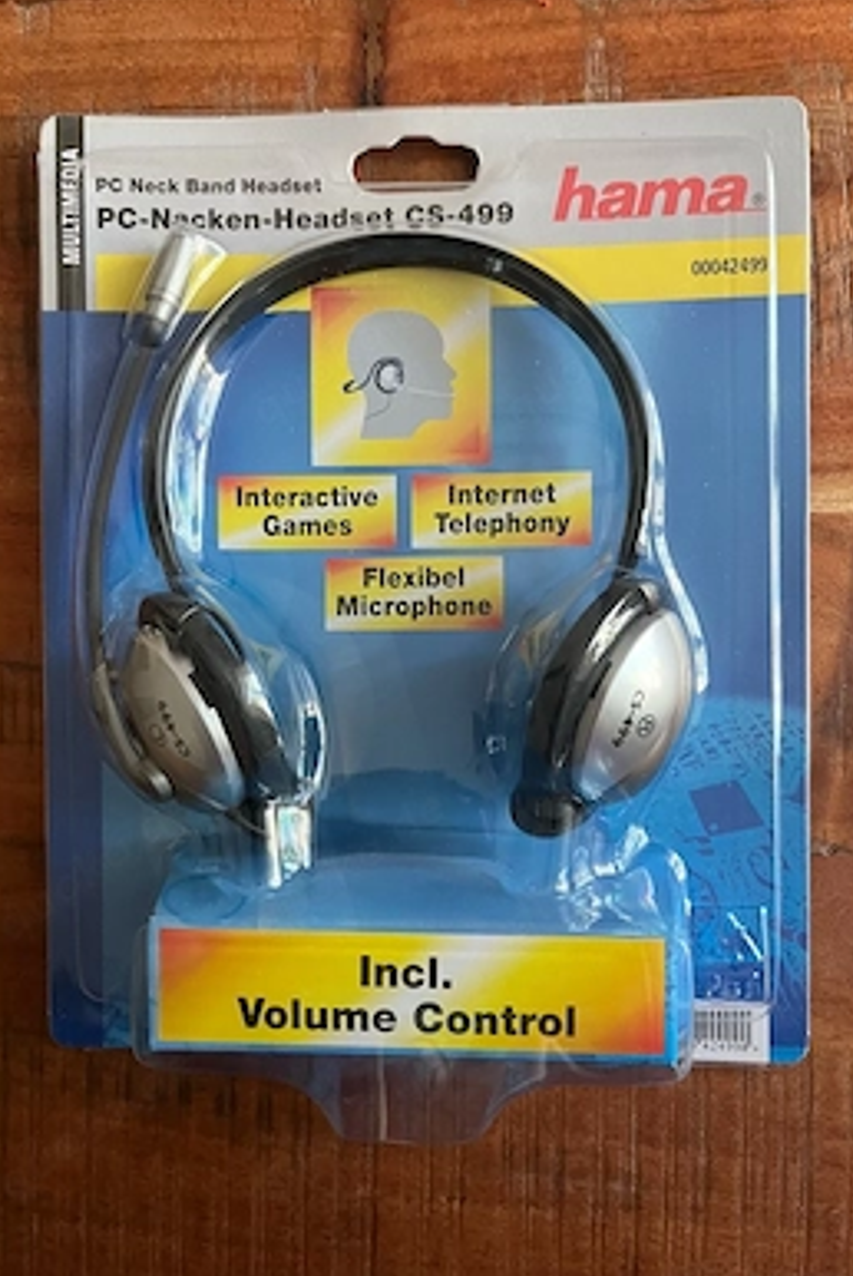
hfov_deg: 46.5
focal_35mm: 28
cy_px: 645
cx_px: 420
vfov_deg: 65.4
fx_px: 993
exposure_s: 1/43
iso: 500
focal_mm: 5.1
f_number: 1.6
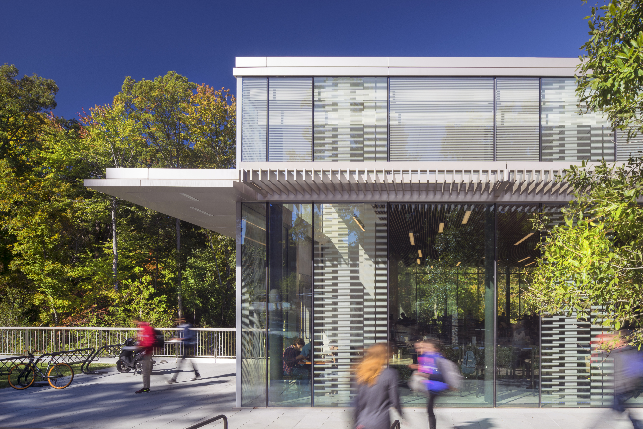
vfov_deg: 70.5
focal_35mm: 17
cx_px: 322
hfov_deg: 93.3
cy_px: 214
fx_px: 304
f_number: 20
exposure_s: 1/5
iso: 50
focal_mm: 17
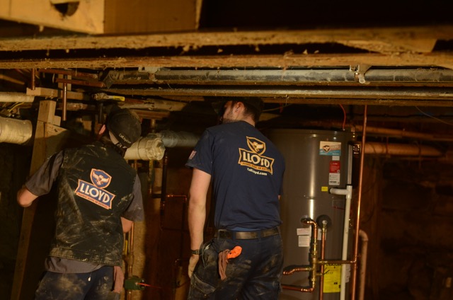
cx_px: 226
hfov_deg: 27.0
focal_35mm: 75
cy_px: 150
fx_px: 942
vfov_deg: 18.1
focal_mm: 50
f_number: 2.8
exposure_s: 1/200
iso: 800
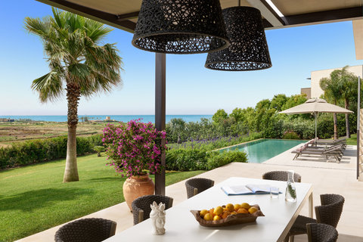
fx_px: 313
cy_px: 121
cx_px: 182
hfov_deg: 60.3
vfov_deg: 42.3
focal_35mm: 31
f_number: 14
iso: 200
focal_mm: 31
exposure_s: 1/50
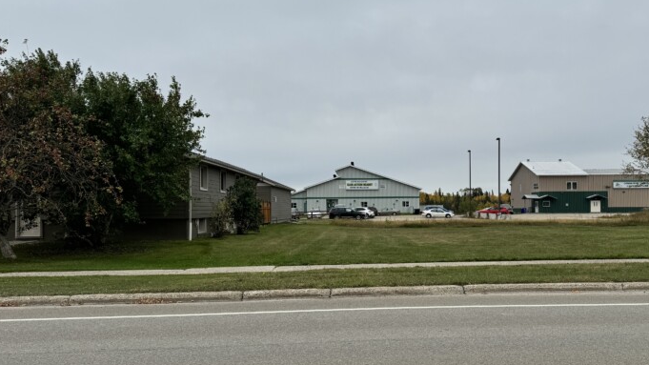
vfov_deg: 34.6
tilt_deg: +1.6
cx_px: 409
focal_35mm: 34
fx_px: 585
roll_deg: +0.4
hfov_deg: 57.3
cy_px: 198
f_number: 1.78
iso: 80
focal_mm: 6.76
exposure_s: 1/2252
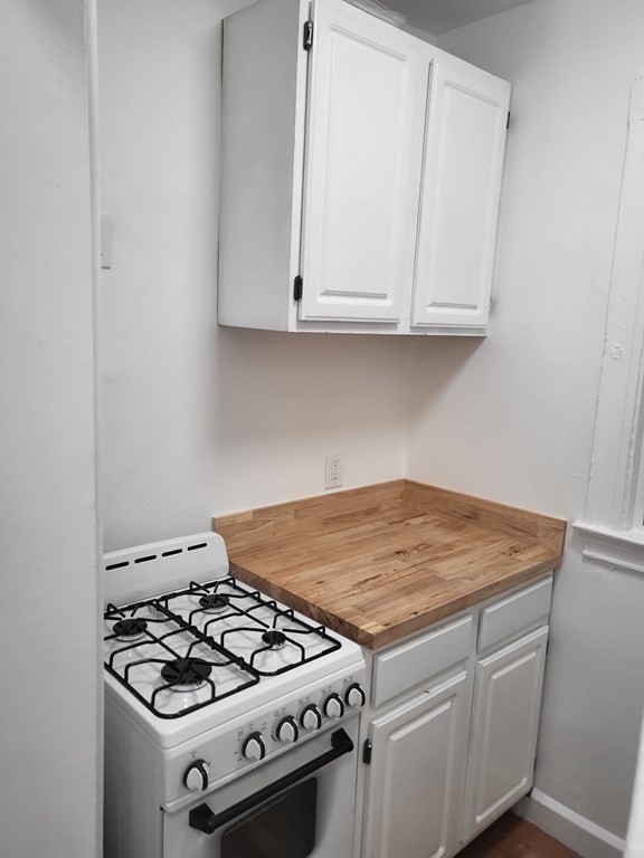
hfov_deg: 53.1
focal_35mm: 26
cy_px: 429
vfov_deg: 67.3
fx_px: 645
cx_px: 322
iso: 125
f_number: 1.8
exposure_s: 1/120
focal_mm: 4.25
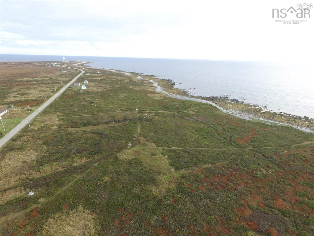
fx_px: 181
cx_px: 157
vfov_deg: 66.0
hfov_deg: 81.7
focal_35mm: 20
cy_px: 118
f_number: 2.8
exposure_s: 1/138
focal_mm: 3.61
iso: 100
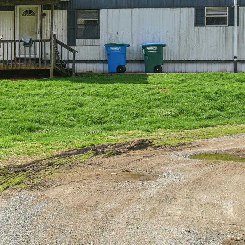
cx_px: 4
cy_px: 46
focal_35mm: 90
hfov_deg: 18.8
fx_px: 721
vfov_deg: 19.1
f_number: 9
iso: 800
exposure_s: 1/320
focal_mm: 38
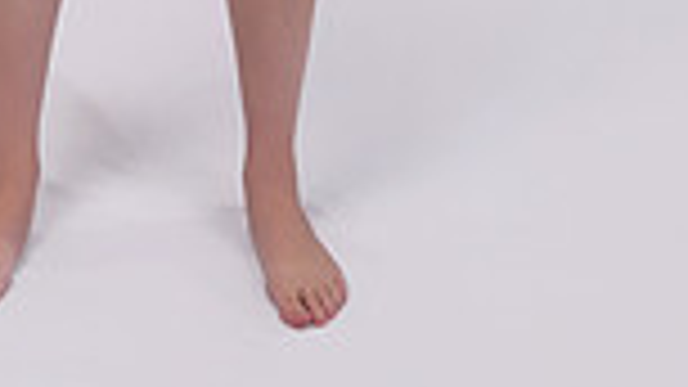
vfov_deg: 9.2
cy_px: -616
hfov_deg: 18.6
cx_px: 126
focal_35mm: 114
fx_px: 2079
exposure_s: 1/250
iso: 160
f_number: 7.1
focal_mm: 37
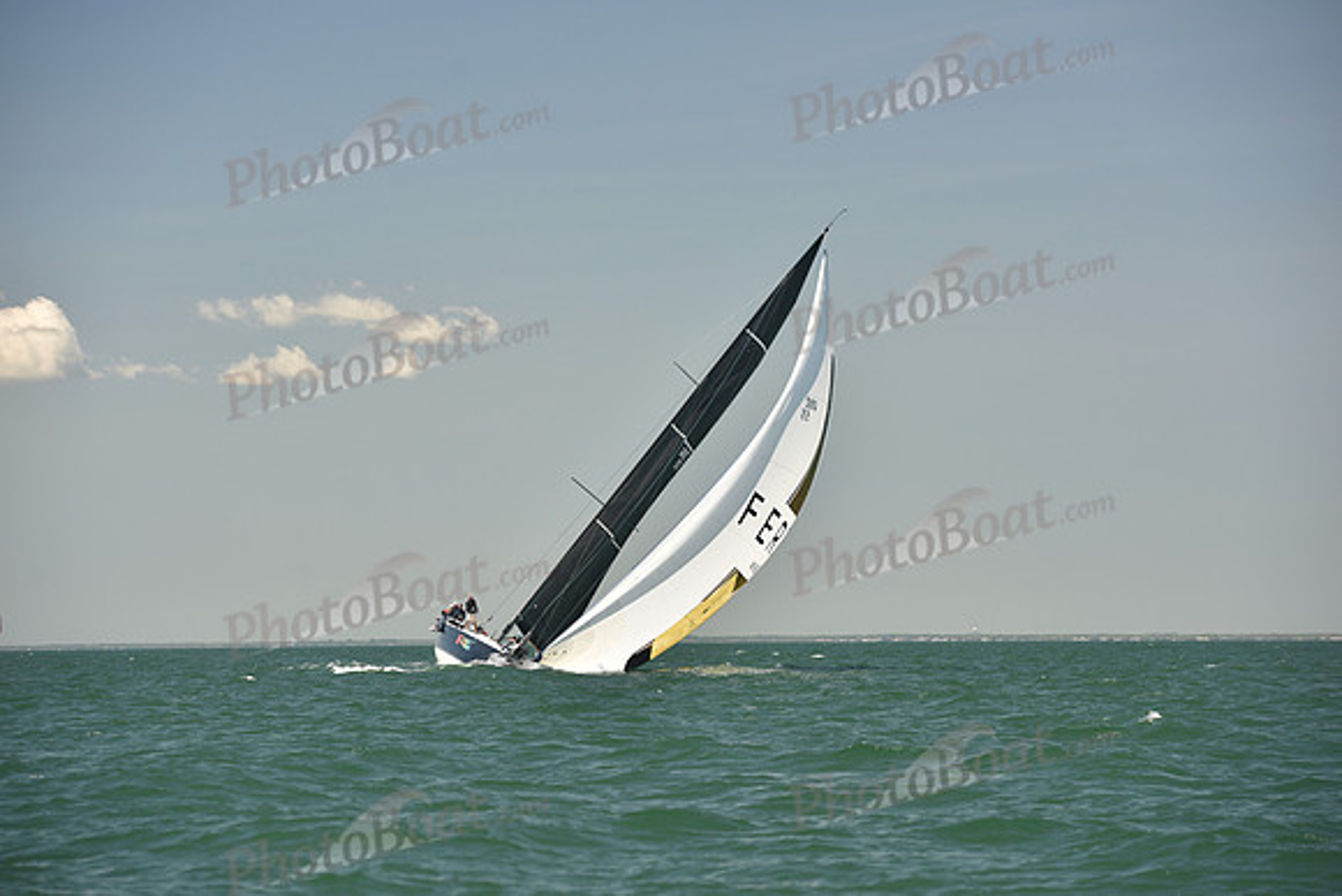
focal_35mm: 125
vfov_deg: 11.0
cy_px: 448
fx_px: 4661
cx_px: 671
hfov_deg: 16.4
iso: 250
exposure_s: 1/800
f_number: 4.5
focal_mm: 125
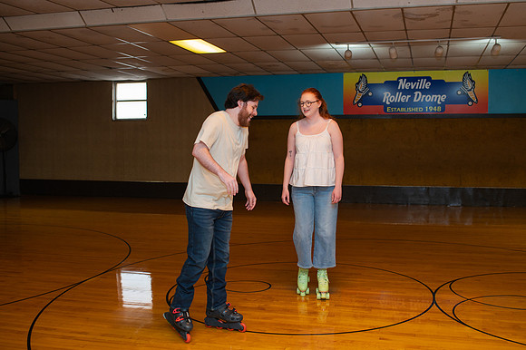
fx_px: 572
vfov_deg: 34.0
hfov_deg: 49.3
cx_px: 287
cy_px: 175
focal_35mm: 39
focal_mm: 35
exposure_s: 1/200
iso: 1000
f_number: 3.2
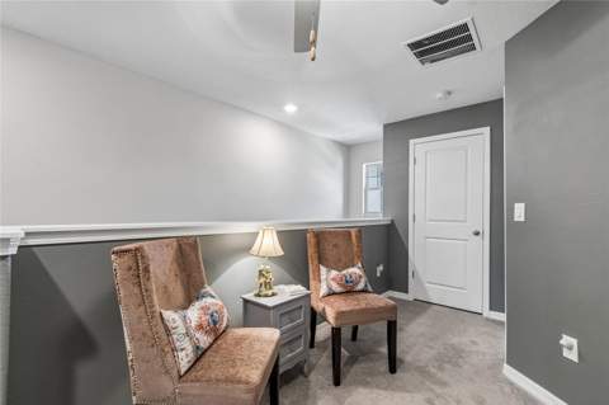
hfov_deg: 100.4
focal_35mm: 15
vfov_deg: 77.2
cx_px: 304
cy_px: 202
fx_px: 253
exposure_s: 1/3.33
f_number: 7.1
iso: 100
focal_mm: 10
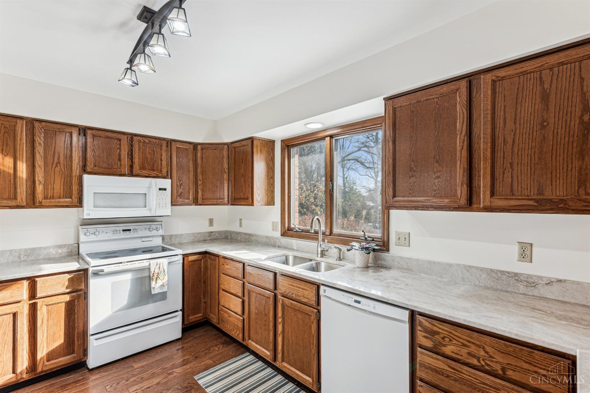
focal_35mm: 16
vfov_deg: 73.7
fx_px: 262
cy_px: 196
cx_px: 295
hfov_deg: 96.7
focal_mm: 16
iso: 100
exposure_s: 1/8
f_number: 8
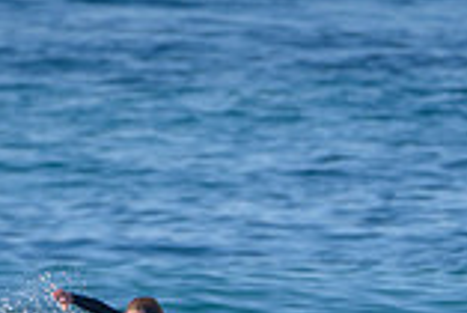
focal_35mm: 2267
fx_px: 29435
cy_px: 569
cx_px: 169
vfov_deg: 0.6
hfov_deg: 0.9
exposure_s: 1/2000
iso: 180
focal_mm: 500
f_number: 5.6
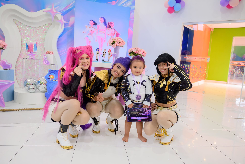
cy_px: 82
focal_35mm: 29
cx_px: 122
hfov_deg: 63.6
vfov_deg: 45.0
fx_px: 197
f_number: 4
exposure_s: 1/160
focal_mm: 29
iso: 1600
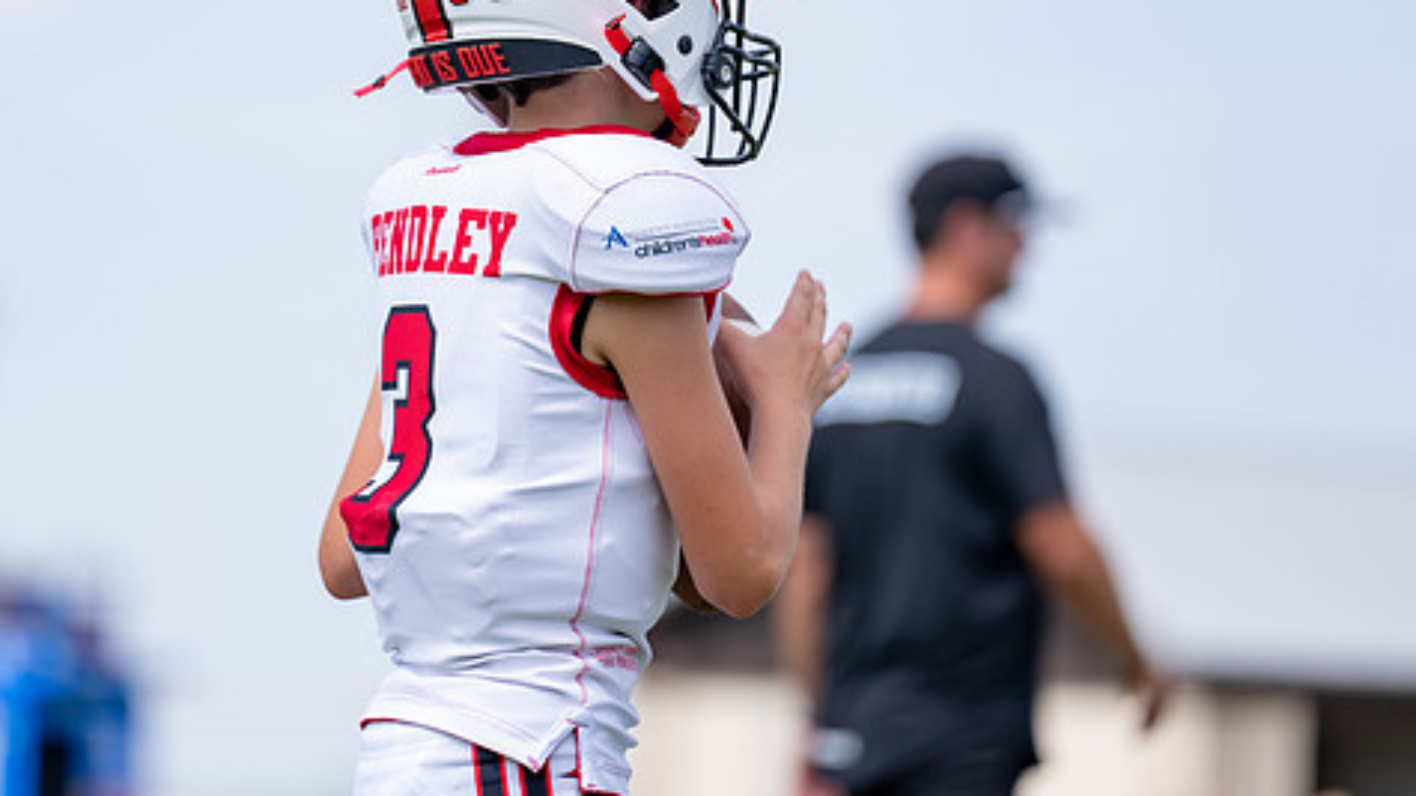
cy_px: 215
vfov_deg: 4.6
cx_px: 626
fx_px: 9911
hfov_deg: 8.2
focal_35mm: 264
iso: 200
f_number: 2.8
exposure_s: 1/2000
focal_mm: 191
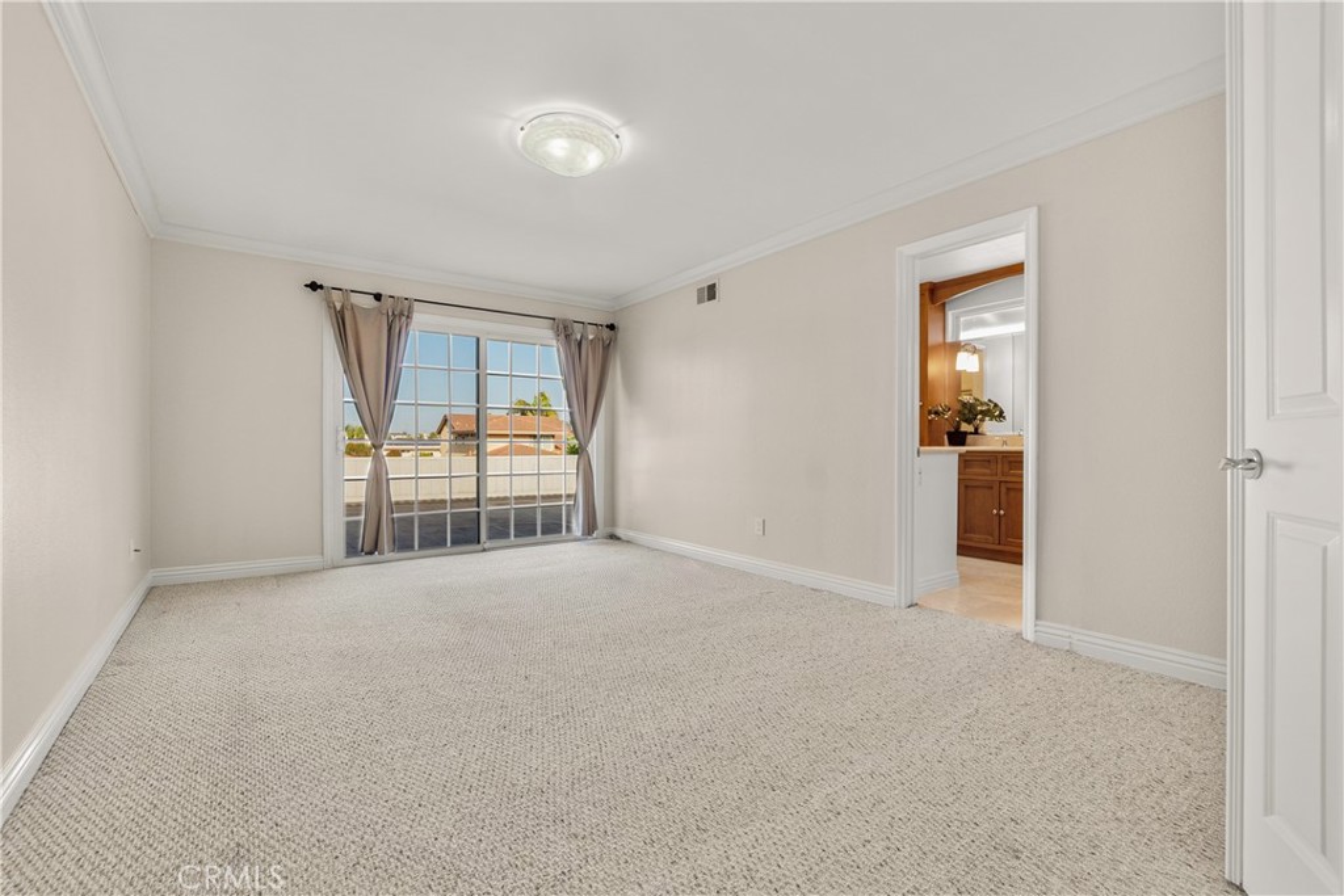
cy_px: 448
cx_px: 672
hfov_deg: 100.4
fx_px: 560
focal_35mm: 15
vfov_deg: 77.3
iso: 400
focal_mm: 10
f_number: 8
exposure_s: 1/15
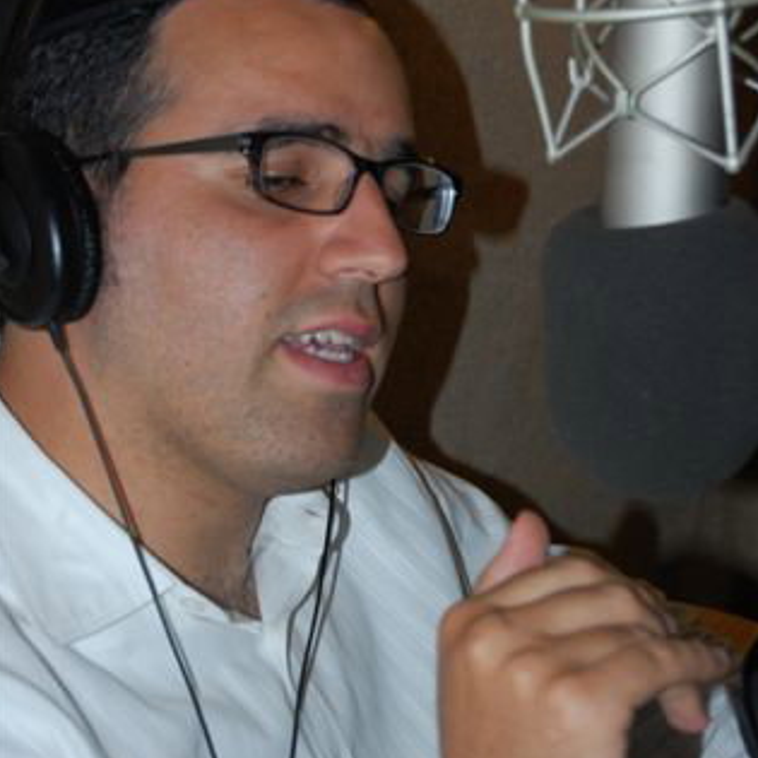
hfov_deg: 16.3
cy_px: 286
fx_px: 2642
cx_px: 377
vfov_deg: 16.3
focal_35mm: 107
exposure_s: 1/60
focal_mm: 55
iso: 400
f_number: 5.6
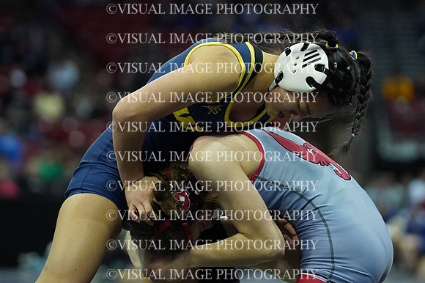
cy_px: 142
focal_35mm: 225
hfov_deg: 9.2
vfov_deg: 6.1
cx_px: 212
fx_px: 2655
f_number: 2.8
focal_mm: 150
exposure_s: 1/1250
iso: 6400
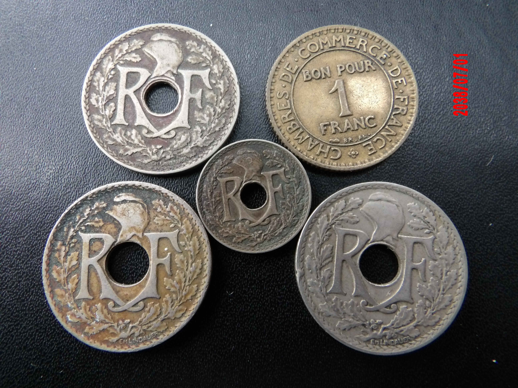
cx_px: 259
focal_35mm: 23
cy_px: 194
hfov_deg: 73.9
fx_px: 344
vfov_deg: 58.9
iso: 376
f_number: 4.1
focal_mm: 4.2
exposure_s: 1/15
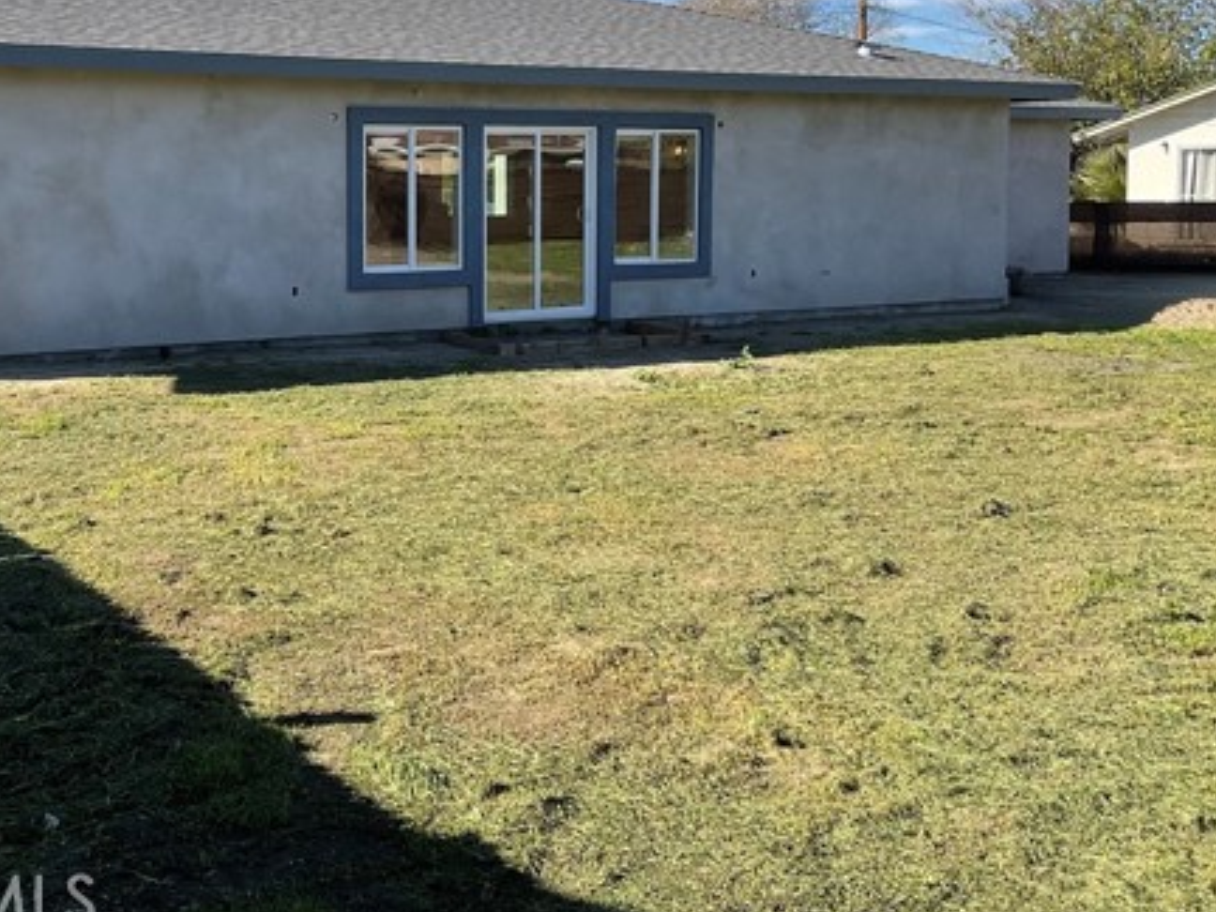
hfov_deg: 42.8
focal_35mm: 43
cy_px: 265
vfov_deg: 33.1
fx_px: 1511
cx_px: 335
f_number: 1.8
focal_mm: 3
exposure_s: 1/1534
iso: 16
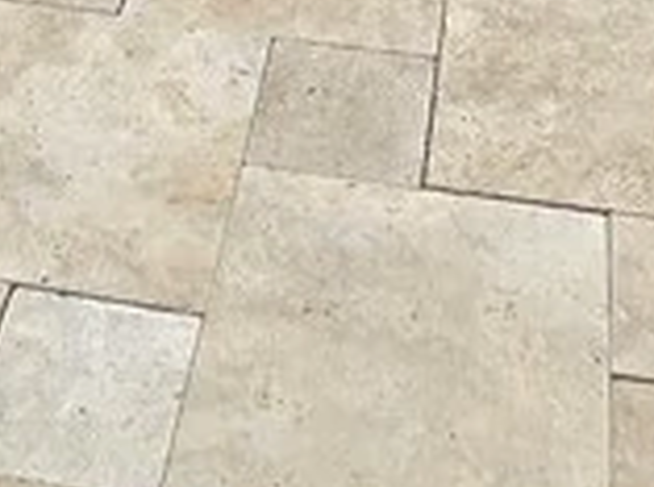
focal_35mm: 85
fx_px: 1602
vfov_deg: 10.9
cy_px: -999
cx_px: 217
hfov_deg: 23.0
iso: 50
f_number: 2.2
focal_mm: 2.2
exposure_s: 1/4032
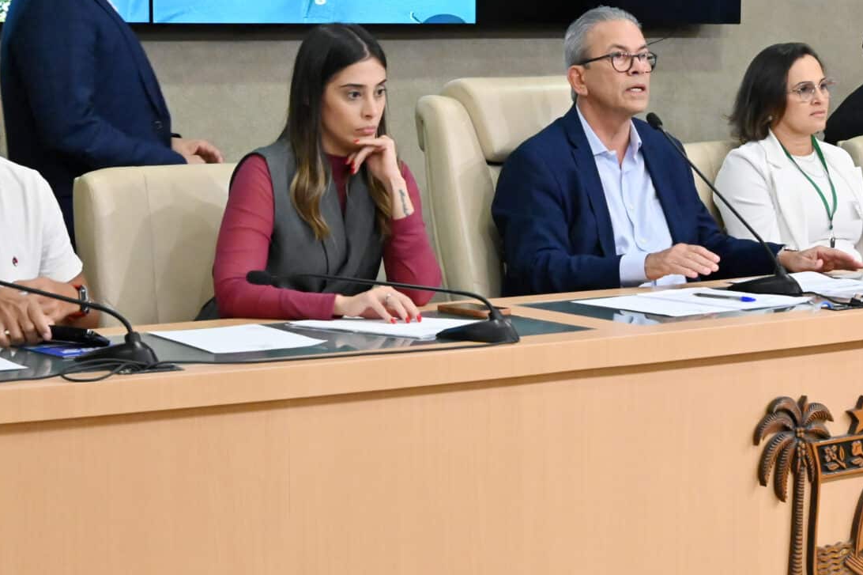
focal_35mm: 90
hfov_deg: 22.5
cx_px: 612
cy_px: 229
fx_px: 2156
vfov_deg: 15.2
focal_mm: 48
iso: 6400
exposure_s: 1/160
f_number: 8
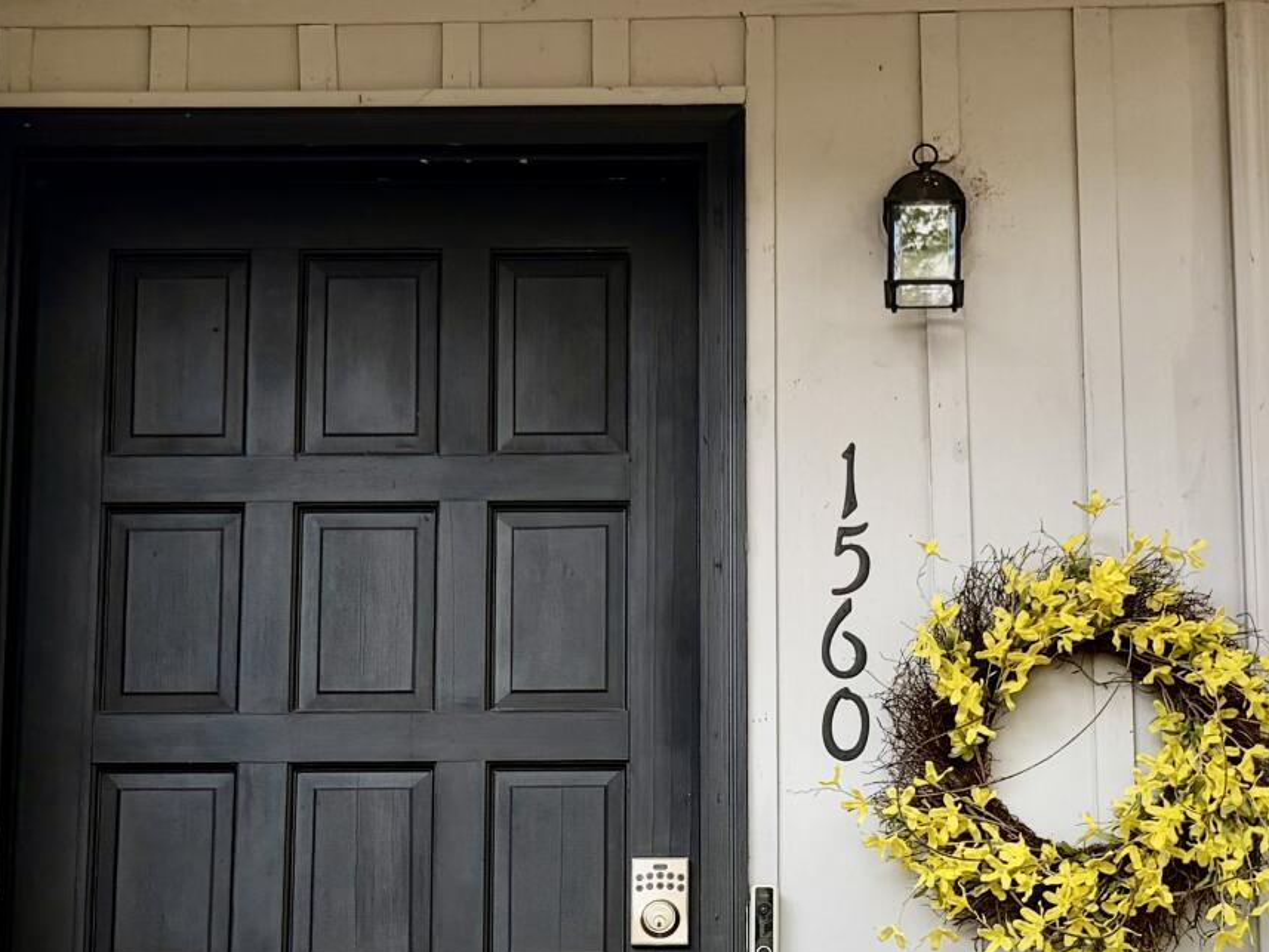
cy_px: 825
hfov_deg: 23.3
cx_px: 745
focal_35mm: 84
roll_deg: -0.2
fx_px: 3080
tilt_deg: +10.7
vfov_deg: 17.4
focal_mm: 6.76
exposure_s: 1/521
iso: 80
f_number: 1.78
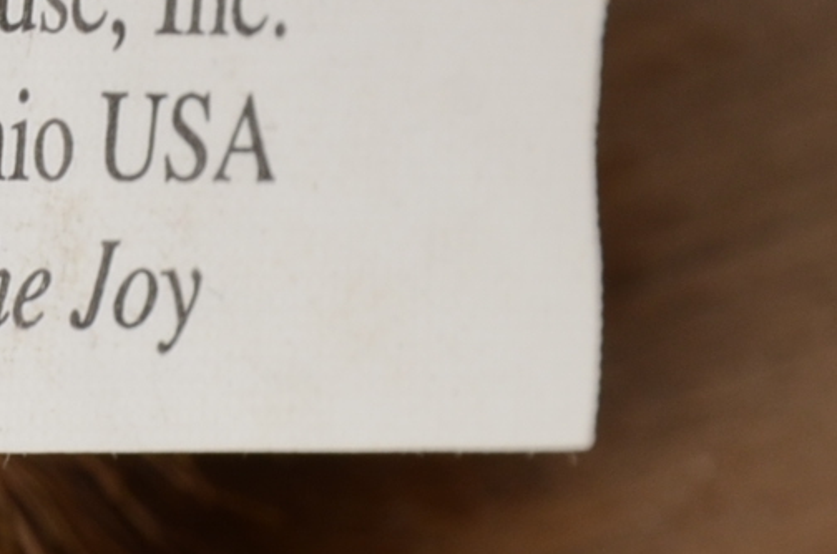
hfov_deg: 2.7
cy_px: 15
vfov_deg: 1.8
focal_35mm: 770
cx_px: -485
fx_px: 17879
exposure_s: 1/125
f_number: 10
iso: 200
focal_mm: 105
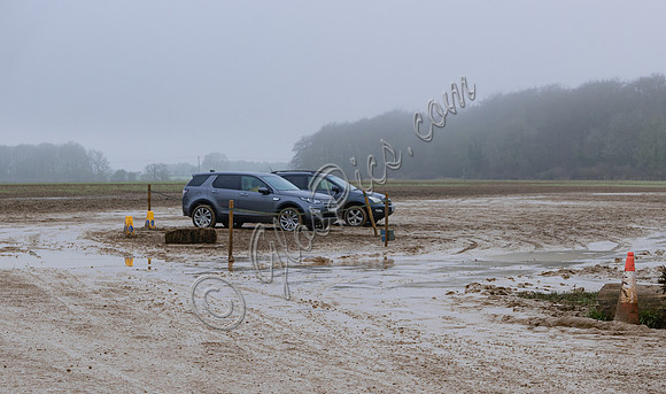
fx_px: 1612
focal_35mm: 90
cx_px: 387
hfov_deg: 23.3
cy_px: 227
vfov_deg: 13.9
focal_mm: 34
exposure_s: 1/125
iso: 200
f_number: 4.5
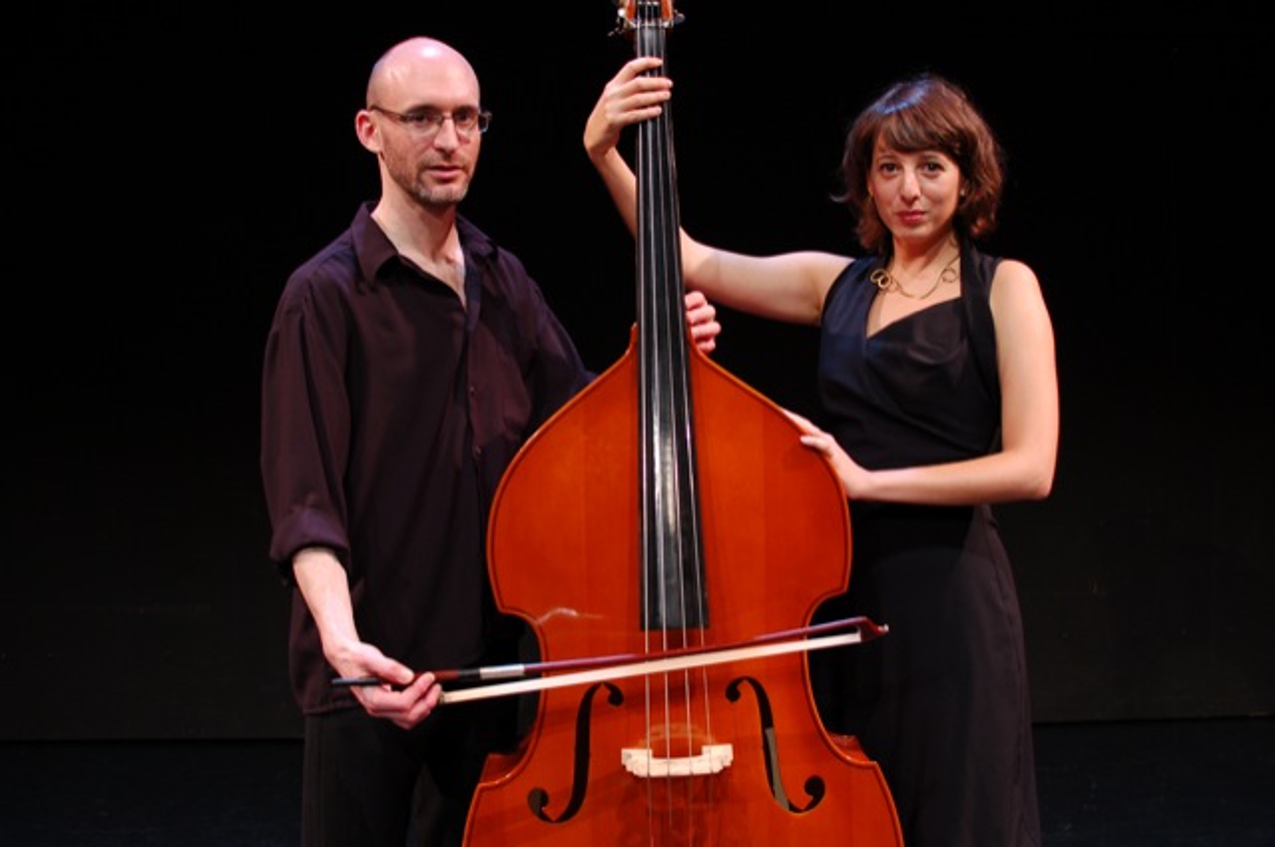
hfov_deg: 37.9
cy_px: 424
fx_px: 1857
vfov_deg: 25.7
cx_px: 638
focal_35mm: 52
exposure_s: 1/40
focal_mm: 35
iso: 400
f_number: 4
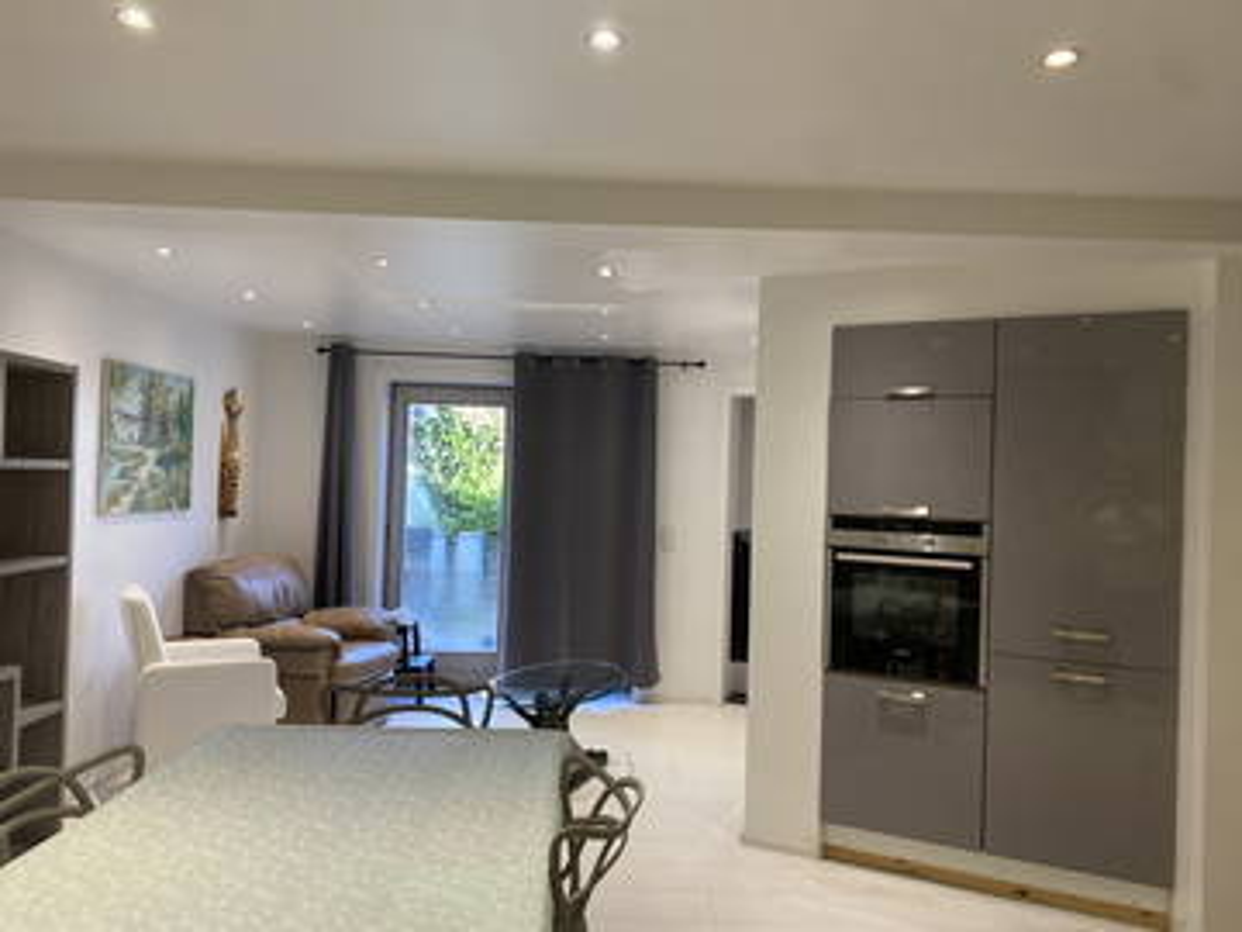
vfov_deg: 53.1
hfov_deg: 67.3
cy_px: 466
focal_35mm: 26
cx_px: 621
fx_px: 933
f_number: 1.8
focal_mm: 4.25
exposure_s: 1/100
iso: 125
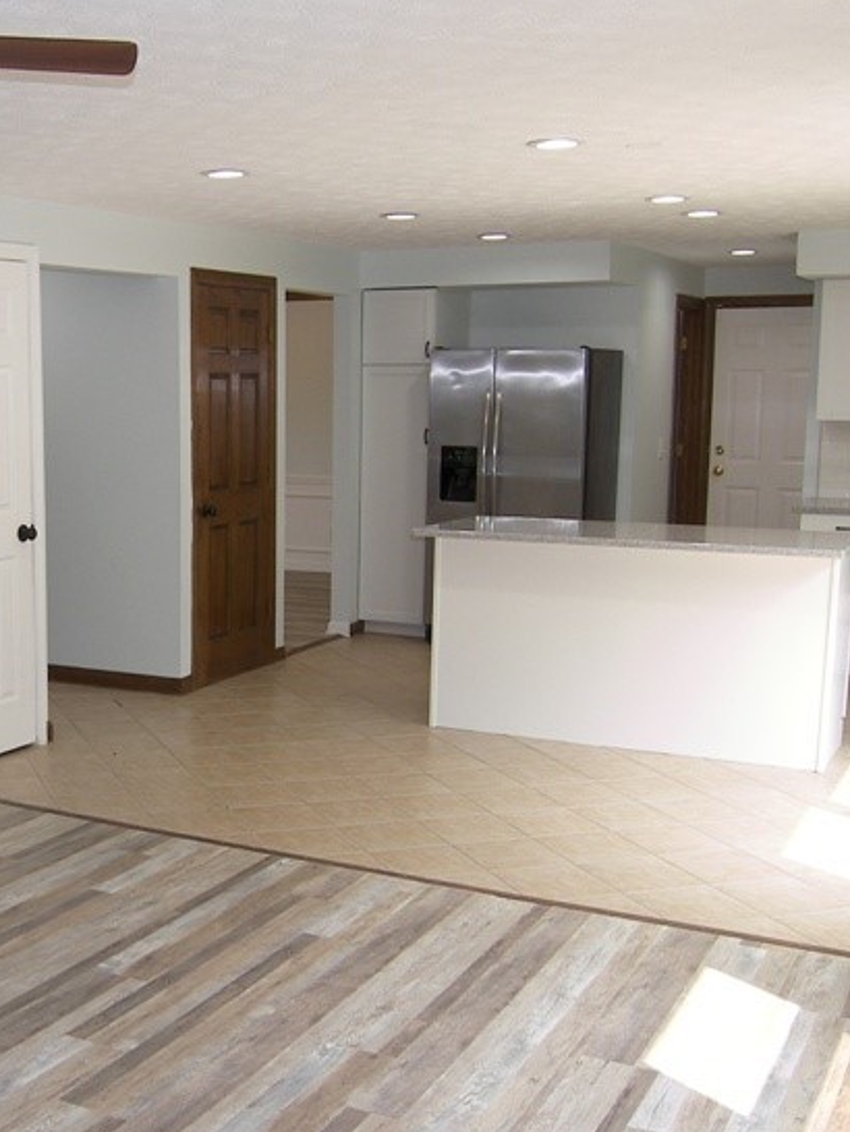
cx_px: 58
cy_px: 659
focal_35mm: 45
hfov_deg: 30.5
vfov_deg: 41.9
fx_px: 1472
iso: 50
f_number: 2.8
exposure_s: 1/50
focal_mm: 5
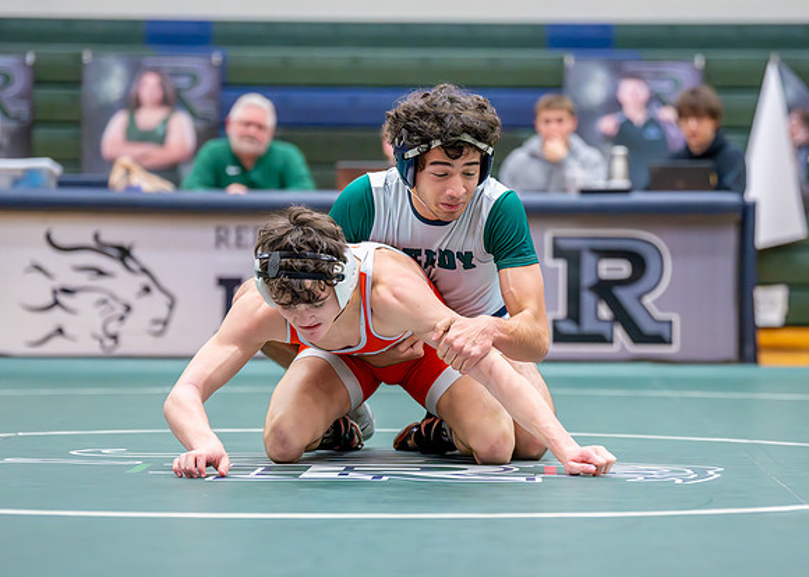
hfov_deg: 14.9
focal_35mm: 134
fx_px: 3088
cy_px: 259
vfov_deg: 10.7
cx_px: 422
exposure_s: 1/1000
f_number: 2.8
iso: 6400
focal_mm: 111
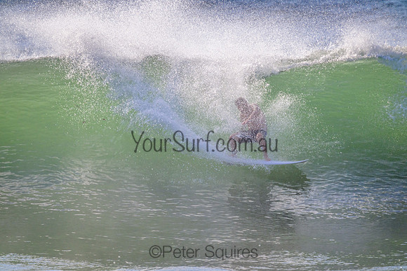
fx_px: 9046
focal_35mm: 800
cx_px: 204
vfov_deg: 1.7
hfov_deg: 2.6
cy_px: 136
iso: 1000
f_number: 11
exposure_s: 1/2000
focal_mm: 800
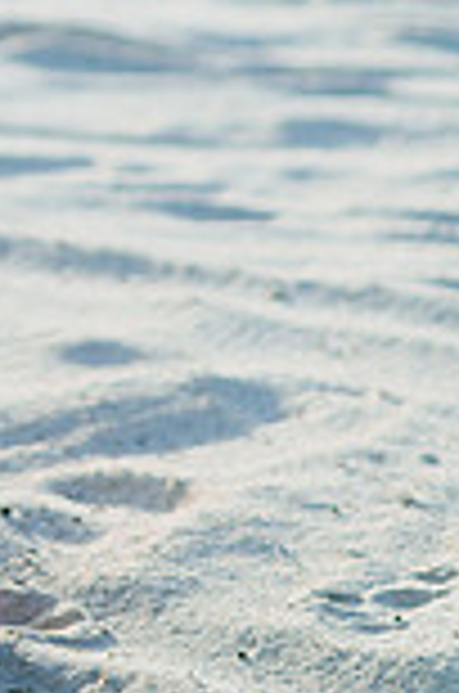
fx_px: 3266
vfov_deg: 11.9
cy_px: -130
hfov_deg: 7.9
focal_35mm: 170
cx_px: -140
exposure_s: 1/8000
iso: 100
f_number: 1.4
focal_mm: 58
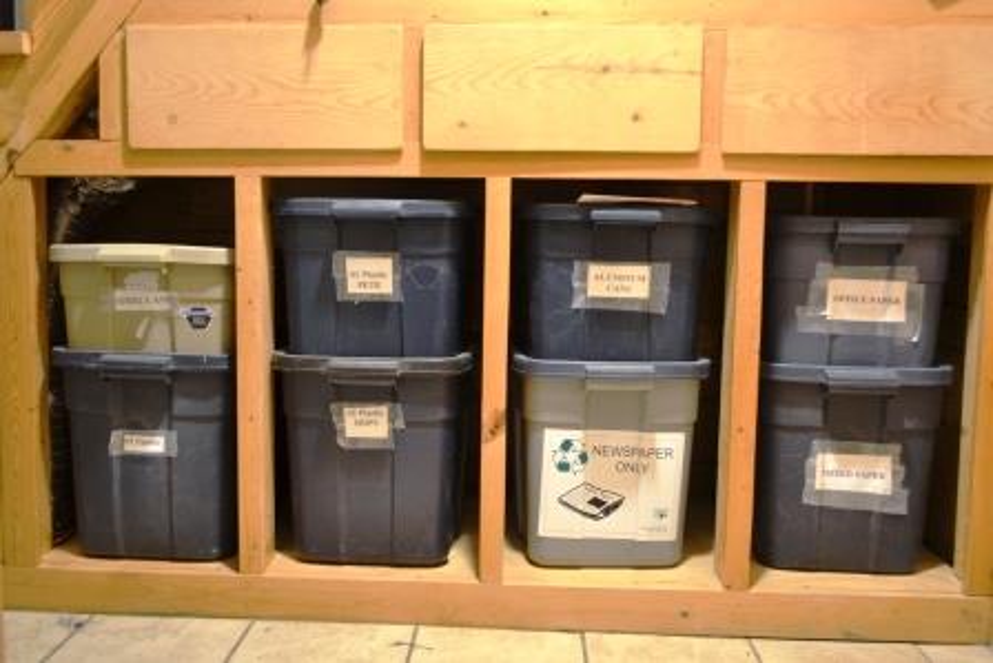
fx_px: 910
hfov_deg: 57.2
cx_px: 496
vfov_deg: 40.0
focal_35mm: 33
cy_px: 332
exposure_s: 1/4
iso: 800
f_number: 3.8
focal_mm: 22
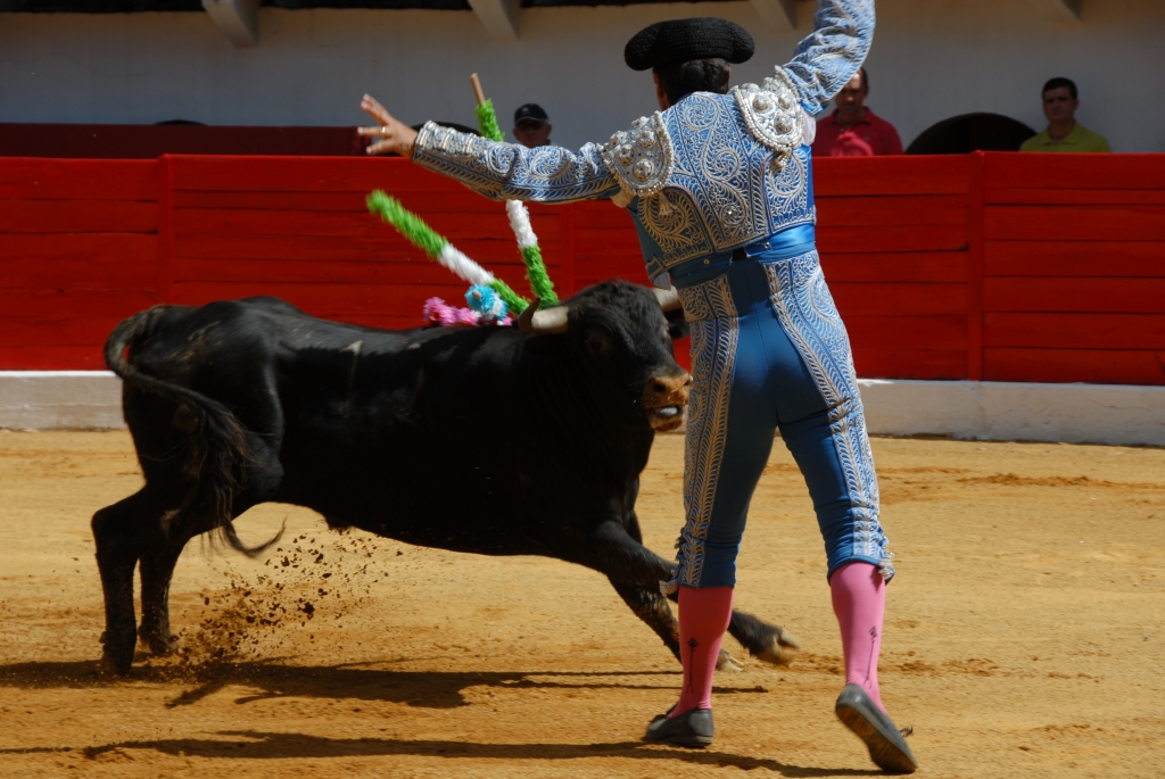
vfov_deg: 9.7
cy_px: 390
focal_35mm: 142
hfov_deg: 14.4
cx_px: 582
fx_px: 4616
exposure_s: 1/250
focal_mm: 95
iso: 100
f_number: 9.5
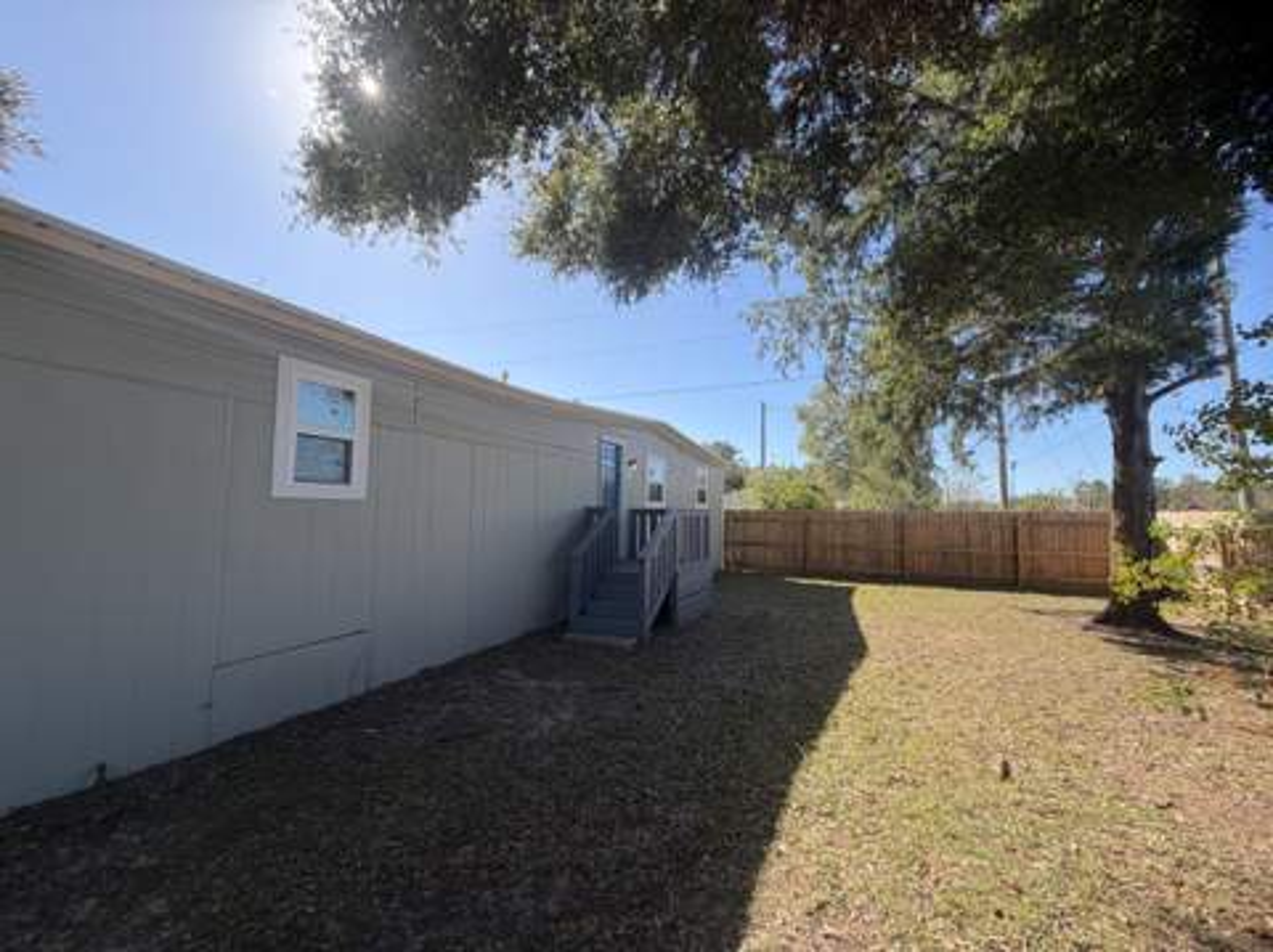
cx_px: 636
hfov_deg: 102.1
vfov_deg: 85.6
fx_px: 514
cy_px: 476
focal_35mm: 14
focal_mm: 2.22
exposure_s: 1/644
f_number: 2.2
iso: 40
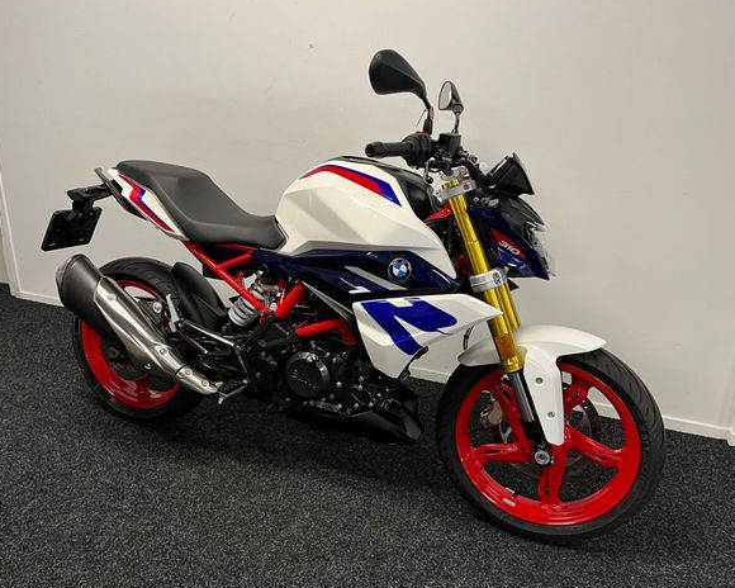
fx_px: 609
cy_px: 290
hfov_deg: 62.1
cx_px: 338
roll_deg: +0.0
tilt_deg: -18.9
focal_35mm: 28
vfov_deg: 51.5
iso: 80
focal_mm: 5.1
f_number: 1.6
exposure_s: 1/50
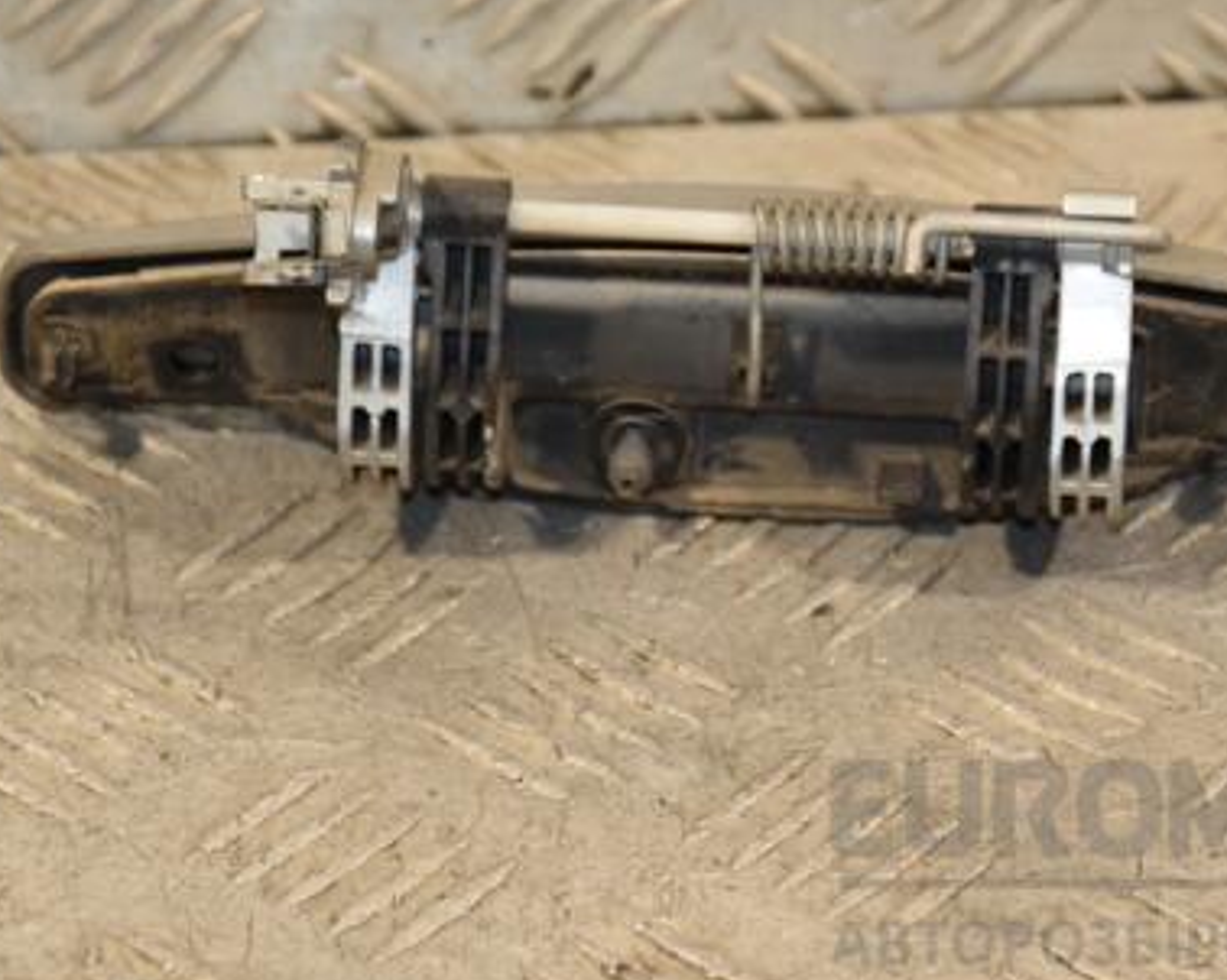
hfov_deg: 8.2
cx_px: 769
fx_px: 8520
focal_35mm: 235
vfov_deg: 6.6
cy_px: 376
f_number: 5.6
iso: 800
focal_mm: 105
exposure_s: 1/125
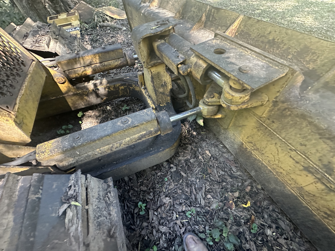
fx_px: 135
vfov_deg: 85.7
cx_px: 168
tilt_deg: -46.6
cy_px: 126
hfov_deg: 102.1
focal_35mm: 14
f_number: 2.2
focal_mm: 2.22
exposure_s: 1/66
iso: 320
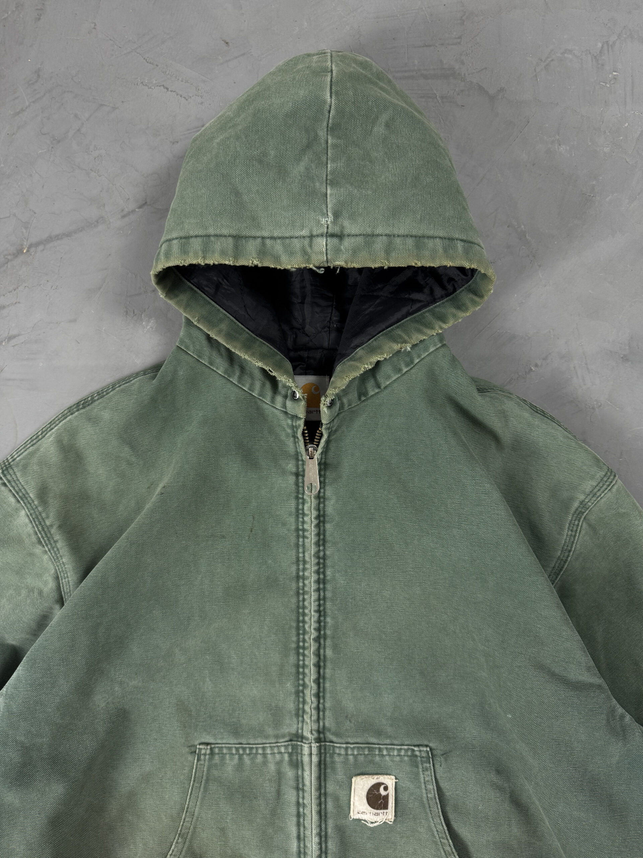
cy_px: 429
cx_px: 322
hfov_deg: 56.8
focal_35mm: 24
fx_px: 594
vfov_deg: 71.6
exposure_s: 1/60
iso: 125
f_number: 1.78
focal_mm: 6.76
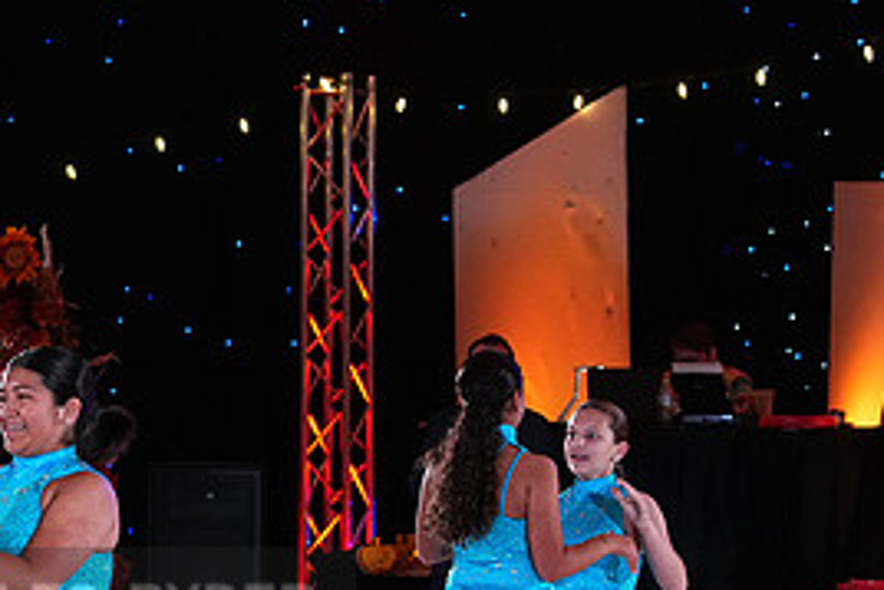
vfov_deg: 6.0
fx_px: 5577
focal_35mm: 227
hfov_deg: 9.0
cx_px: -3
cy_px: 634
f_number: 5.6
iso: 5000
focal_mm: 105
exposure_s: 1/400
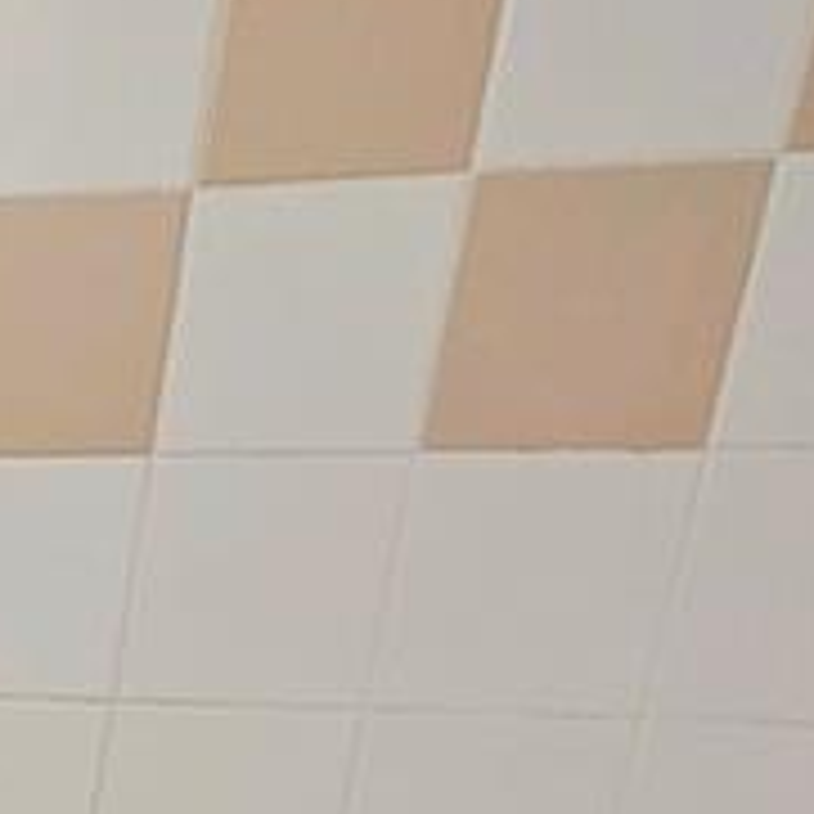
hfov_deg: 17.0
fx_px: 2022
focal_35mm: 76
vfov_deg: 18.3
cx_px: -805
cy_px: 1439
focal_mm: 2.2
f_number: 2.2
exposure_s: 1/60
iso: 160
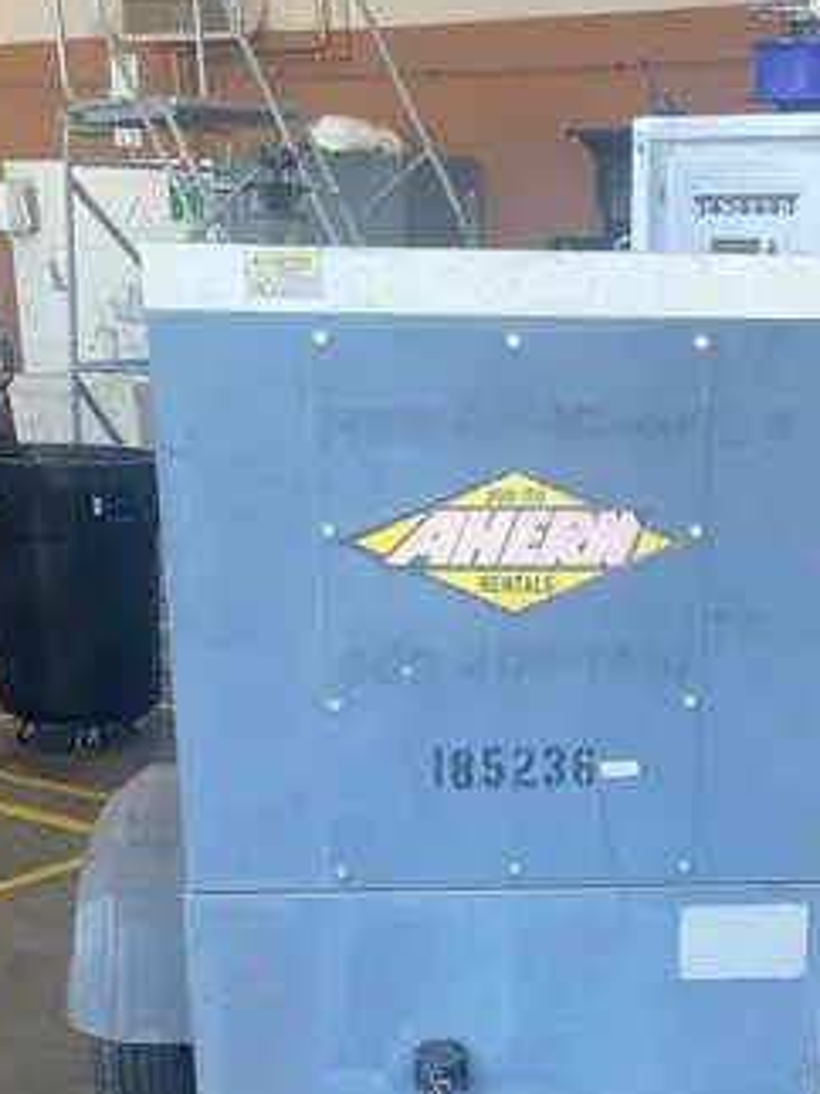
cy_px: 1058
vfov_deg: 30.7
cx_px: 566
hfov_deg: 24.6
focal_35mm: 59
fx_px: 1865
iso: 64
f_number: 1.6
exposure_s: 1/121
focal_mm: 4.2
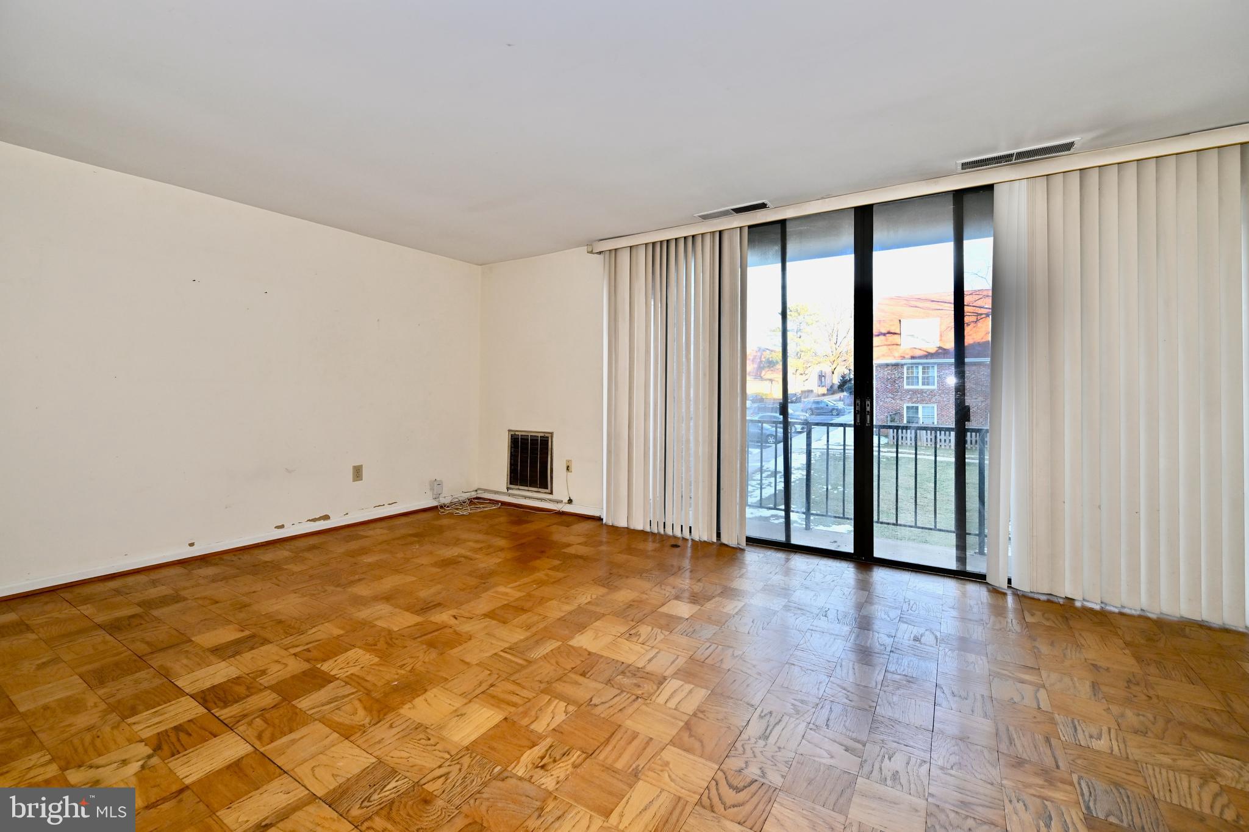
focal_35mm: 15
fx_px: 520
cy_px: 416
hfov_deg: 100.4
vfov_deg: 77.3
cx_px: 624
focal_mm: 15
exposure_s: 1/60
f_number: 6.3
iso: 400
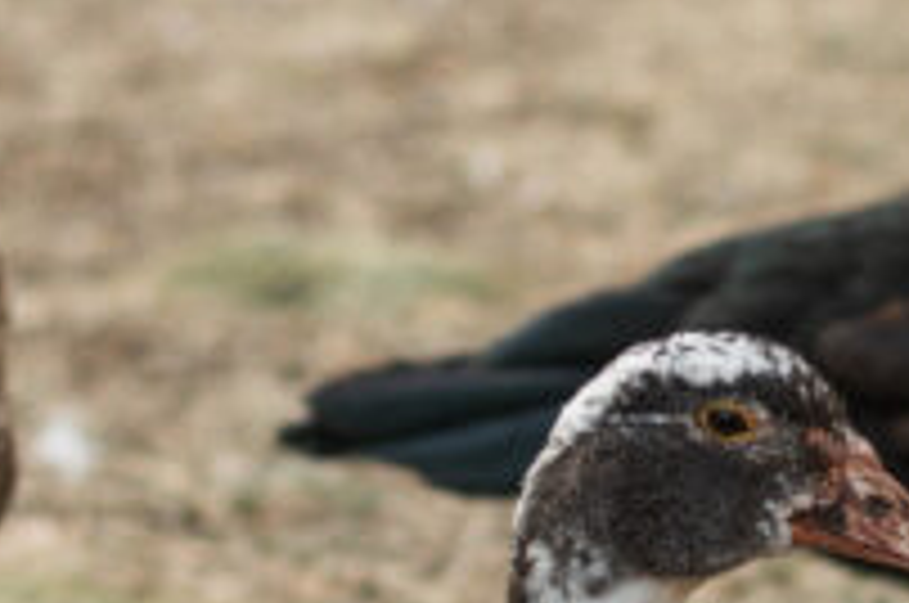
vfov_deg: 4.9
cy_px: 580
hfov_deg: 7.4
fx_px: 7033
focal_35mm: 279
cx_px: 824
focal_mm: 50
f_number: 2.5
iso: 100
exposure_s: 1/320
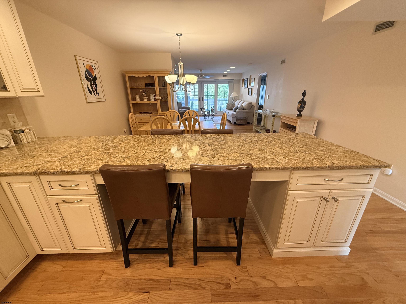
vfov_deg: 85.7
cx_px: 203
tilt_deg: -18.7
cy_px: 152
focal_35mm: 14
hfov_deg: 102.1
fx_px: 164
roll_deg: +0.1
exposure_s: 1/120
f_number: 2.2
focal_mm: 2.22
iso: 320
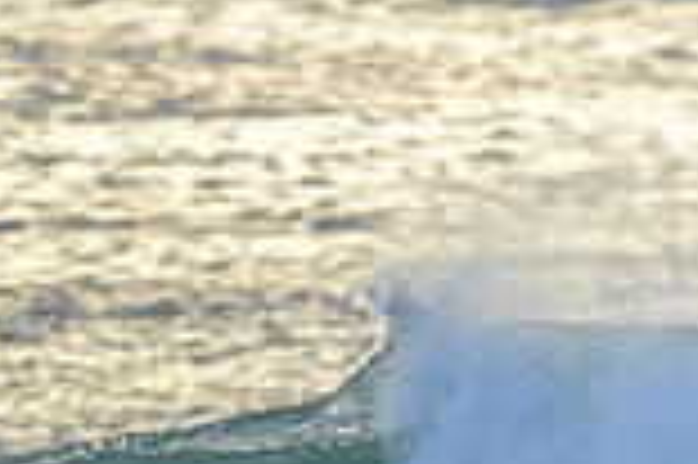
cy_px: 574
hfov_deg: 0.7
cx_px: 959
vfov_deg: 0.5
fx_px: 58046
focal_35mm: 2997
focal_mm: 800
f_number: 6.3
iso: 1400
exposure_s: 1/2500
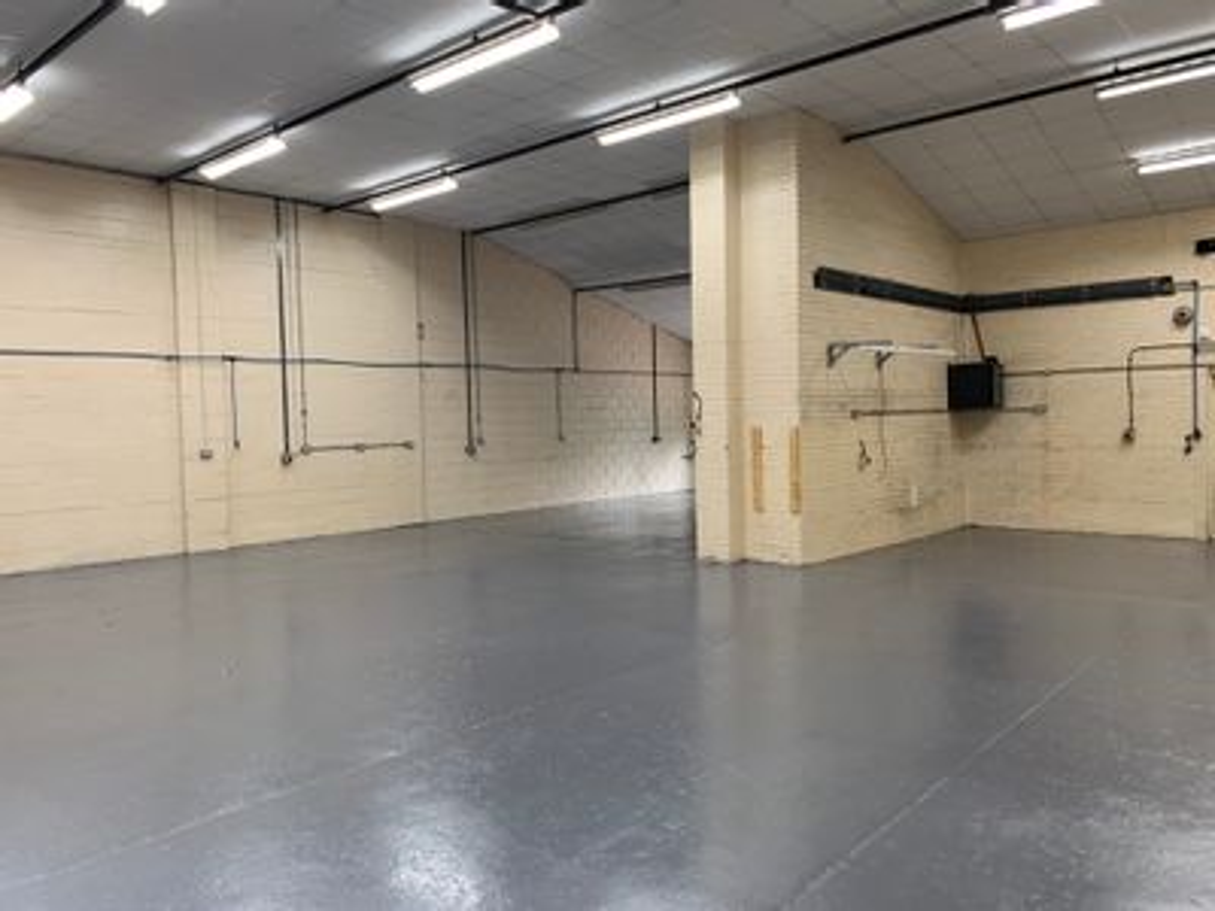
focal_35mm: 26
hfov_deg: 67.3
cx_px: 608
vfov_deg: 53.1
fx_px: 913
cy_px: 456
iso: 100
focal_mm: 4.25
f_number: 1.8
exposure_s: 1/50
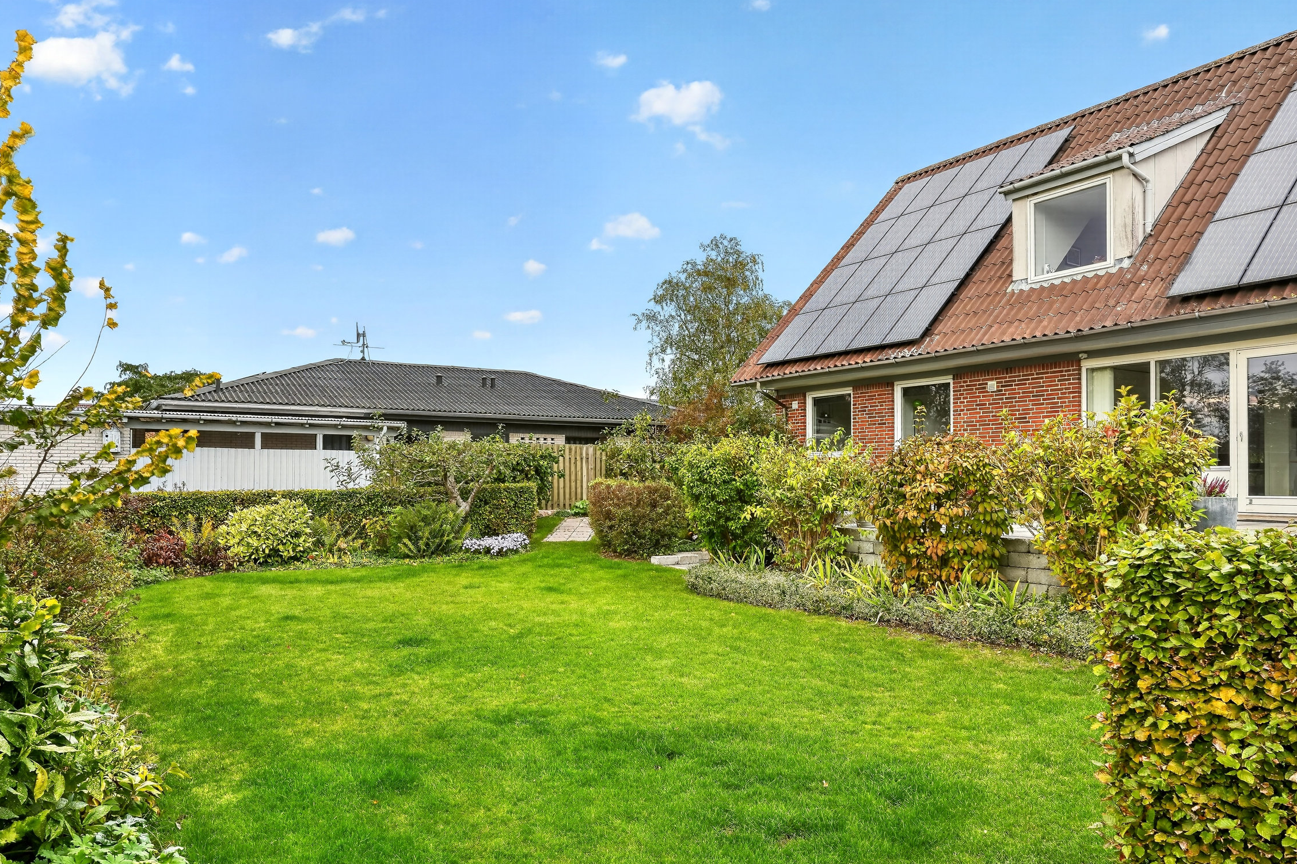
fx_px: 900
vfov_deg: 51.2
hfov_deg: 71.4
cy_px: 469
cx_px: 602
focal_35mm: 25
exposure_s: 1/160
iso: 400
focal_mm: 22
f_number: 8
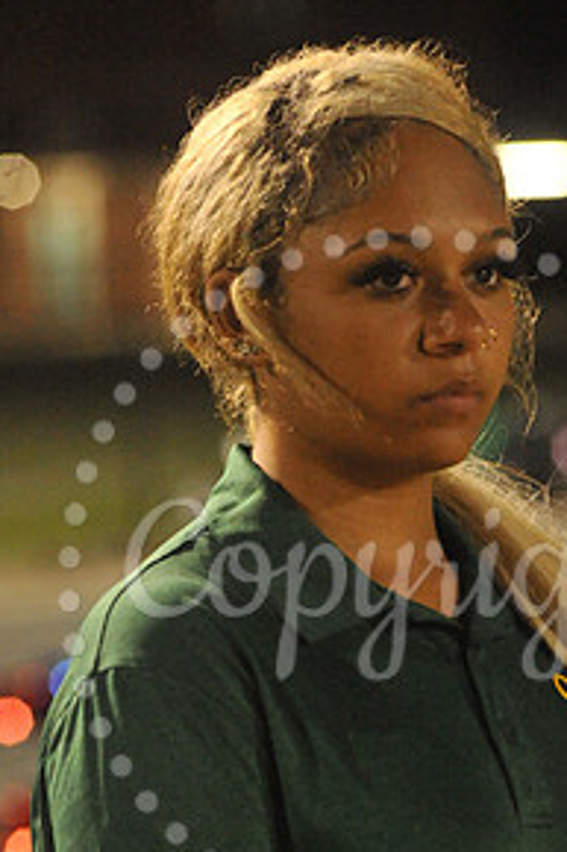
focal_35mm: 250
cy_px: 579
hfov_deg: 5.5
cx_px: 414
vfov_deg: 8.2
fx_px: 5913
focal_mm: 125
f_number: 4
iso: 6400
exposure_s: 1/250
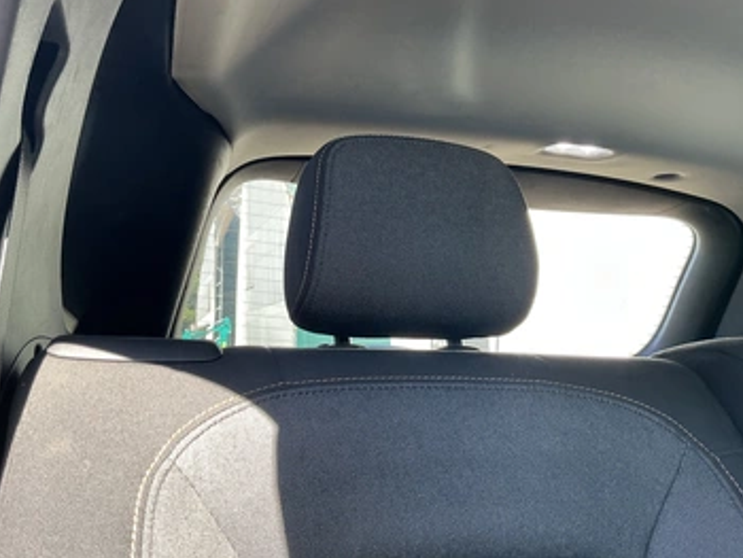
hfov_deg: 56.8
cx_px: 374
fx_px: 687
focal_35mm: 32
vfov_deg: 44.2
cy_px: 284
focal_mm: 3
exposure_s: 1/122
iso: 50
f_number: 1.8
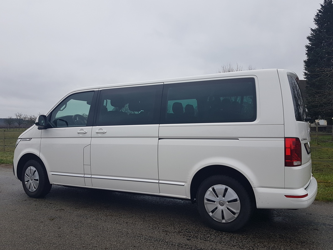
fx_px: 250
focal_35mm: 26
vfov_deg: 53.1
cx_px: 166
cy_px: 125
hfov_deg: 67.3
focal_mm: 4.2
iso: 40
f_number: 1.7
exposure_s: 1/373
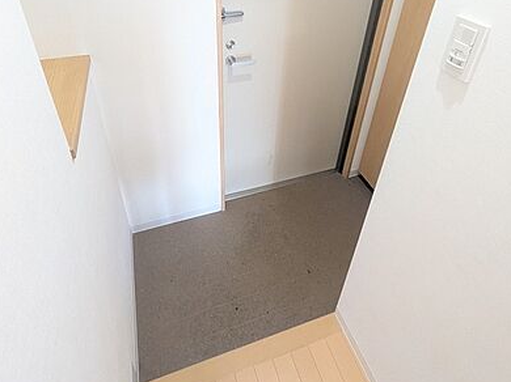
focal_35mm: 23
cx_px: 244
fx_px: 339
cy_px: 86
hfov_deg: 73.9
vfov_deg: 55.4
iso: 734
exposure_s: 1/50
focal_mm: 1.83
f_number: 2.2
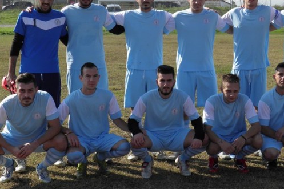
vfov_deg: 17.9
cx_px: 156
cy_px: 65
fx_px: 599
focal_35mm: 76
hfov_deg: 26.6
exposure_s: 1/250
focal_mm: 10
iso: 50
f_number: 5.8
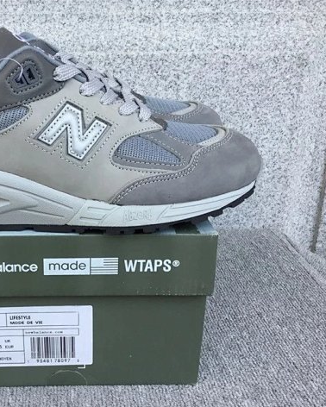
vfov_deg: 44.8
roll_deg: +0.3
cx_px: 65
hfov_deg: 35.3
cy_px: 206
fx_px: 494
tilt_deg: -19.4
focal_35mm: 41
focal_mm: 3.3
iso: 25
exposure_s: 1/399
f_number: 2.4
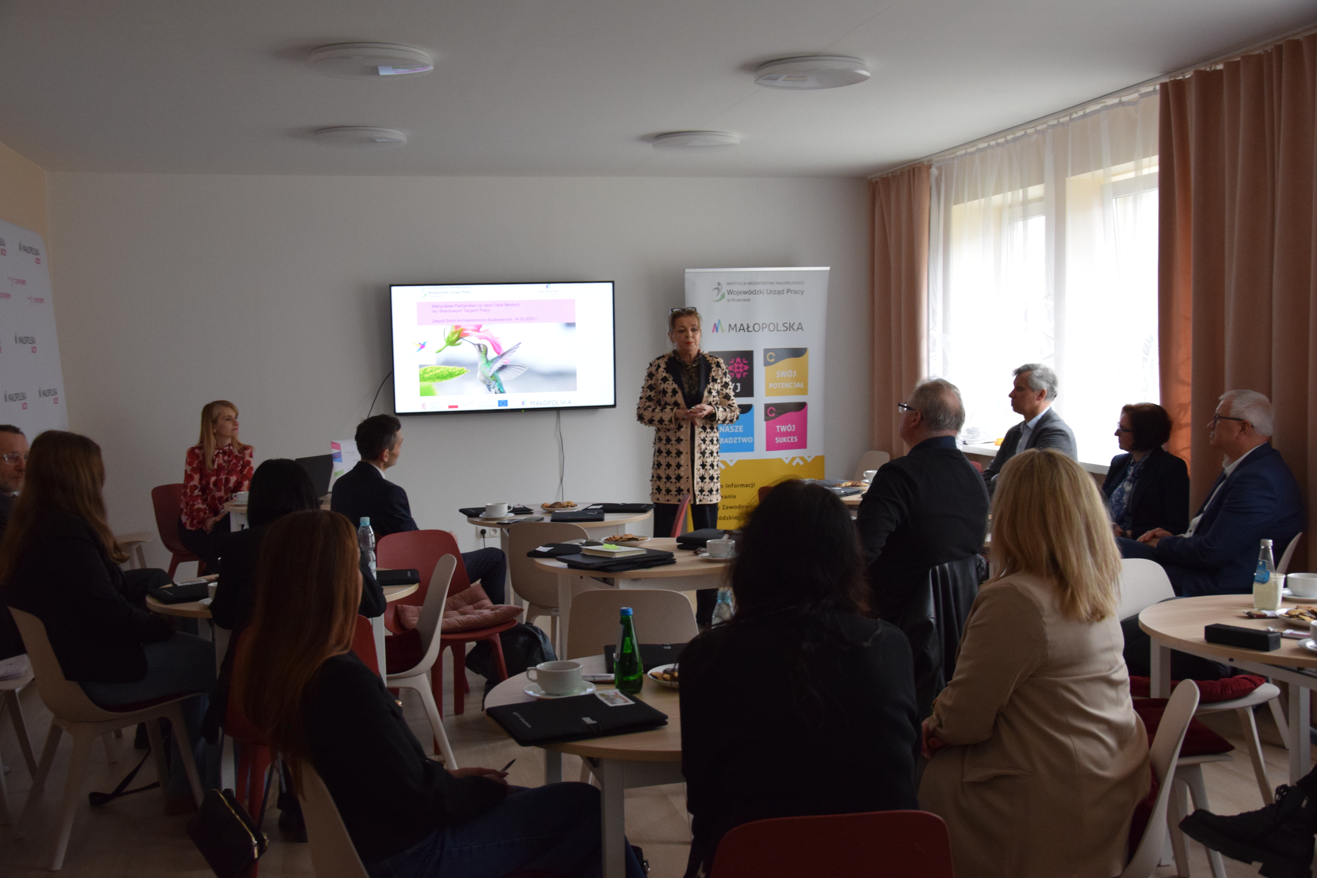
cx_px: 658
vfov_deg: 35.5
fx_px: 1372
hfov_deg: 51.3
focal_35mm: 38
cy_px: 439
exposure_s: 1/60
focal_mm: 25
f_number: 4
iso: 1600
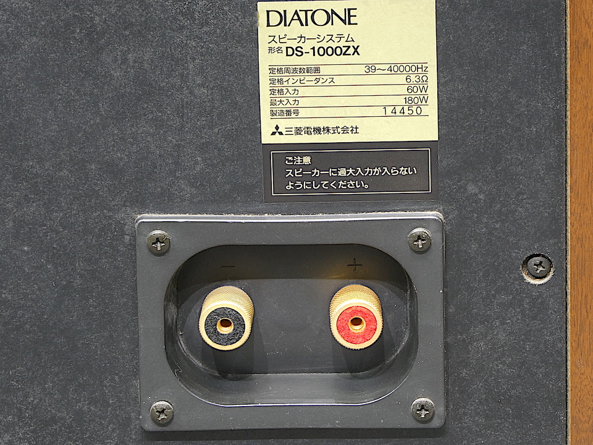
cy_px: 222
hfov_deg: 6.6
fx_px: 5139
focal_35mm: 300
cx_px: 296
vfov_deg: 5.0
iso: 200
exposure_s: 1
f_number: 5.8
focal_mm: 53.8
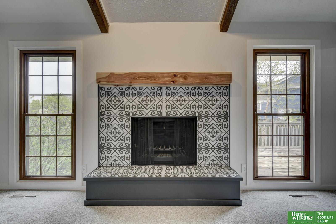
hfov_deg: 85.4
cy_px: 112
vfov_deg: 63.2
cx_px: 168
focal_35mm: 20
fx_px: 182
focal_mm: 13
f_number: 8
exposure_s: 1/20
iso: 400
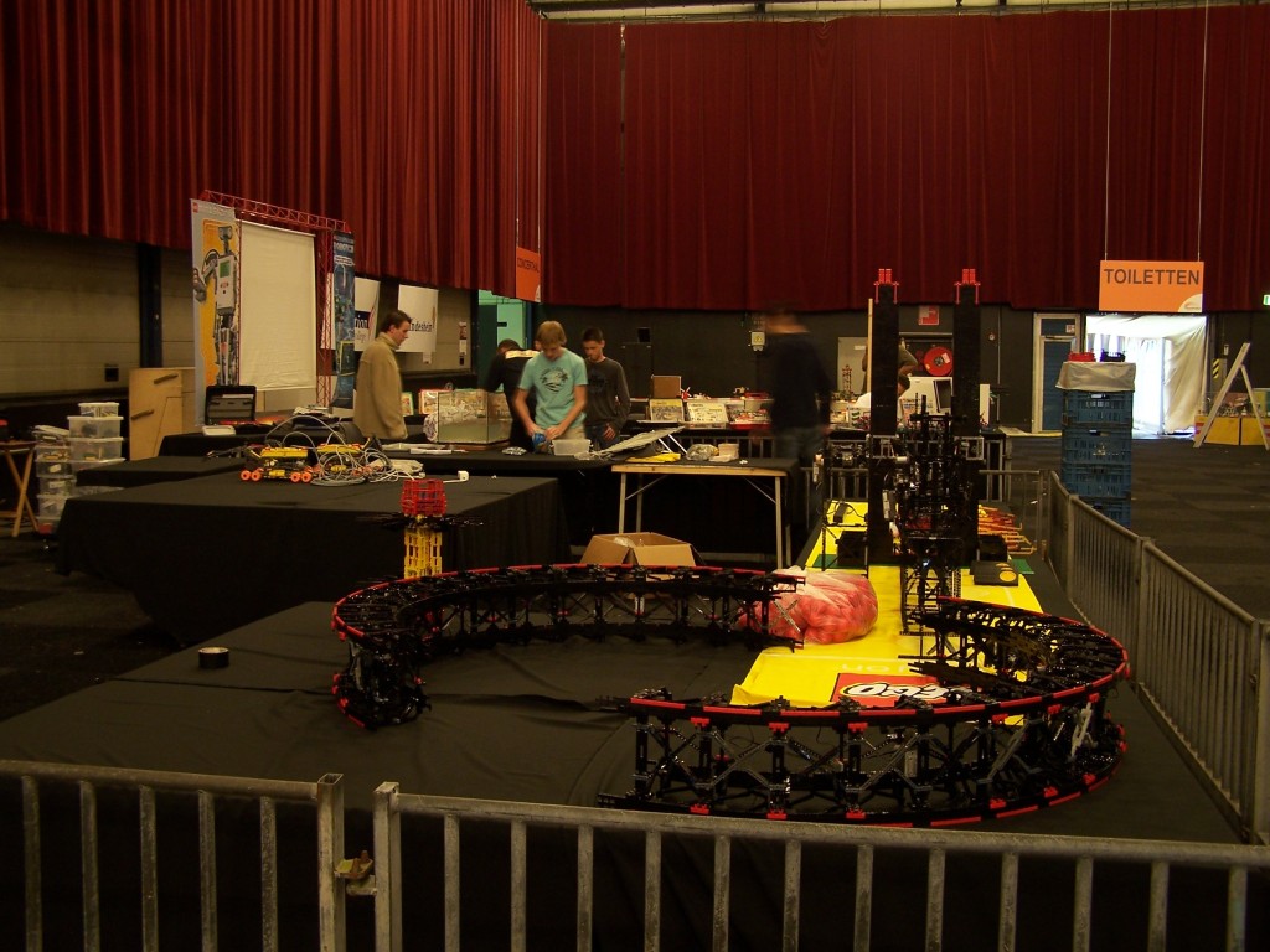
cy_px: 476
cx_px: 635
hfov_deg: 49.0
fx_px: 1394
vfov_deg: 37.7
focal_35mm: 38
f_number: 2.8
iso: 80
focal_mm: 6.3
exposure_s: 1/2
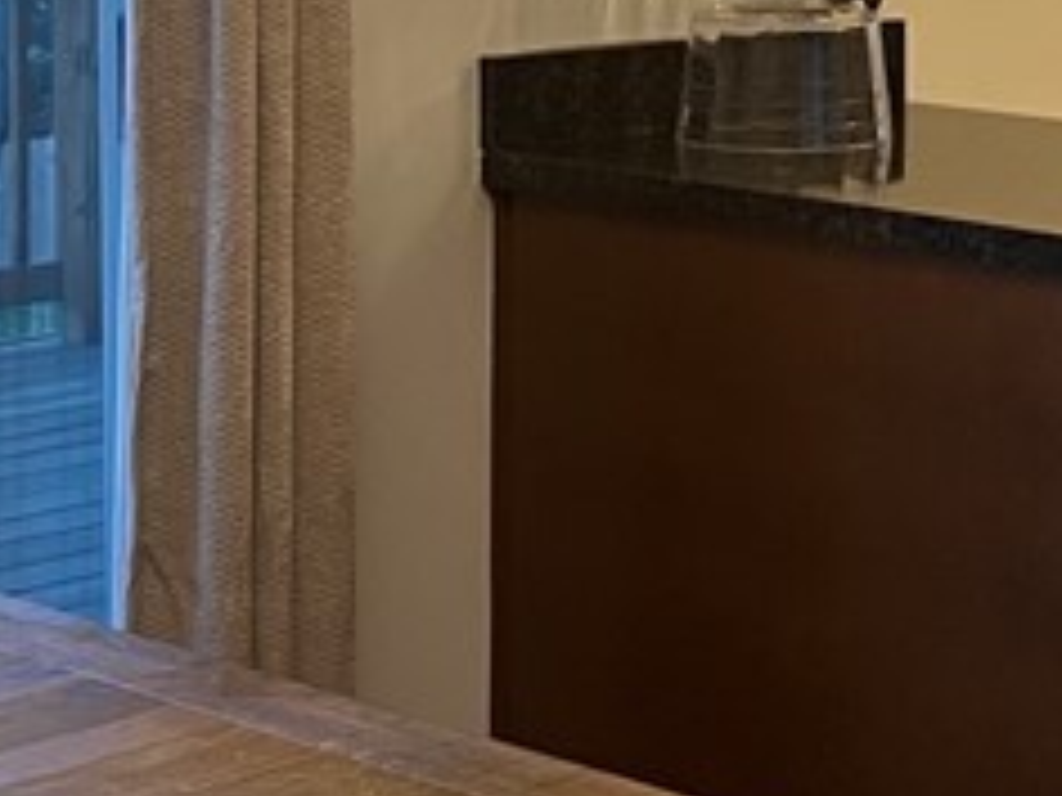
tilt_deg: -4.7
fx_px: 3467
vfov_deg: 12.8
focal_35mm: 113
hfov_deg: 17.1
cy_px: -103
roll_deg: -0.6
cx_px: 1004
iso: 125
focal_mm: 5.7
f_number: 1.5
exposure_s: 1/60
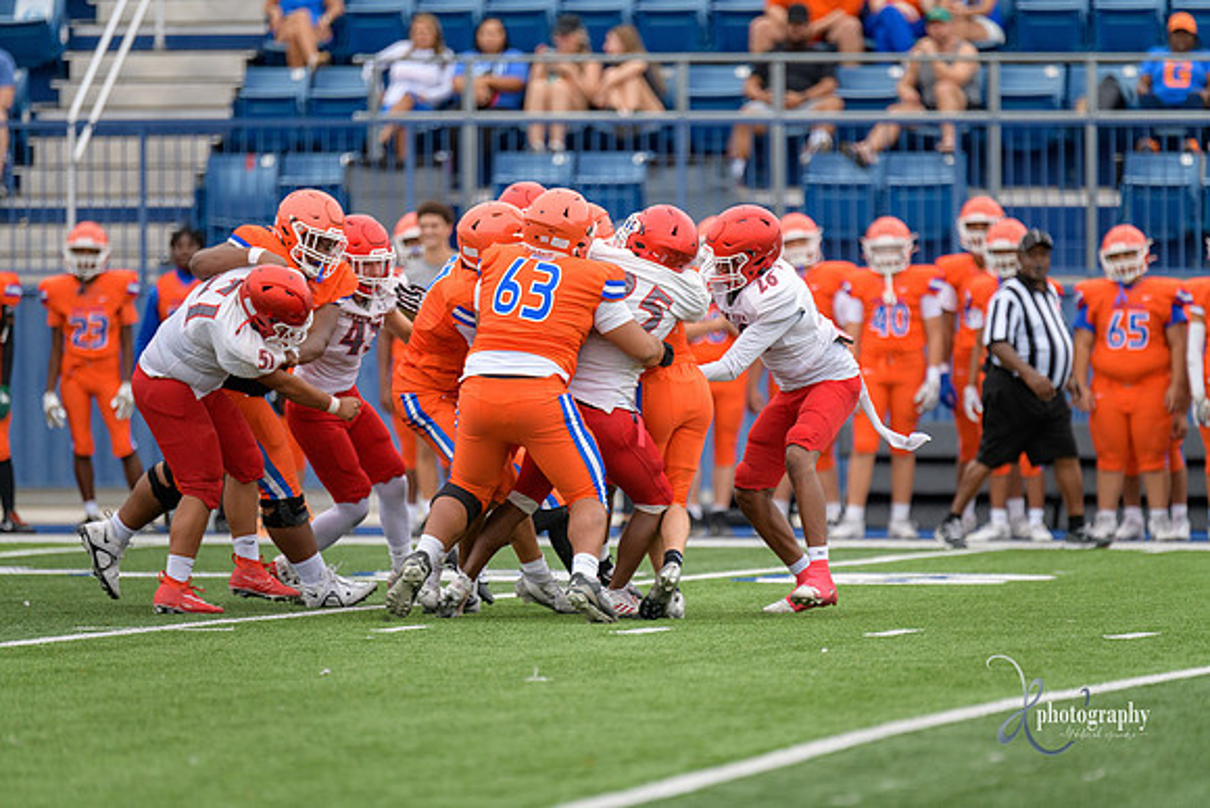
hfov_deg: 6.9
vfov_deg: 4.6
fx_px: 10085
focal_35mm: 300
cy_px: 404
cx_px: 605
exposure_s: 1/800
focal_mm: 300
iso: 560
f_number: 2.8
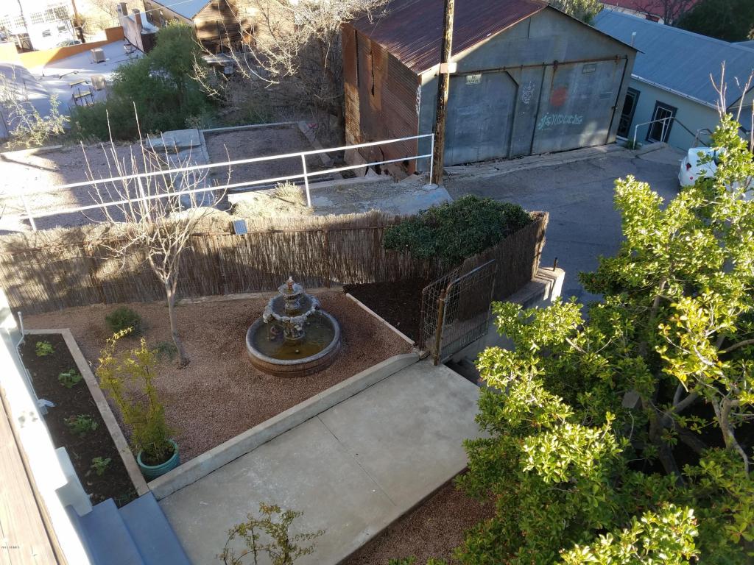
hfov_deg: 67.3
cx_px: 377
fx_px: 566
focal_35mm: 26
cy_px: 282
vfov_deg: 53.1
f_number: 1.7
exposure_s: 1/367
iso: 50
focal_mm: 4.2
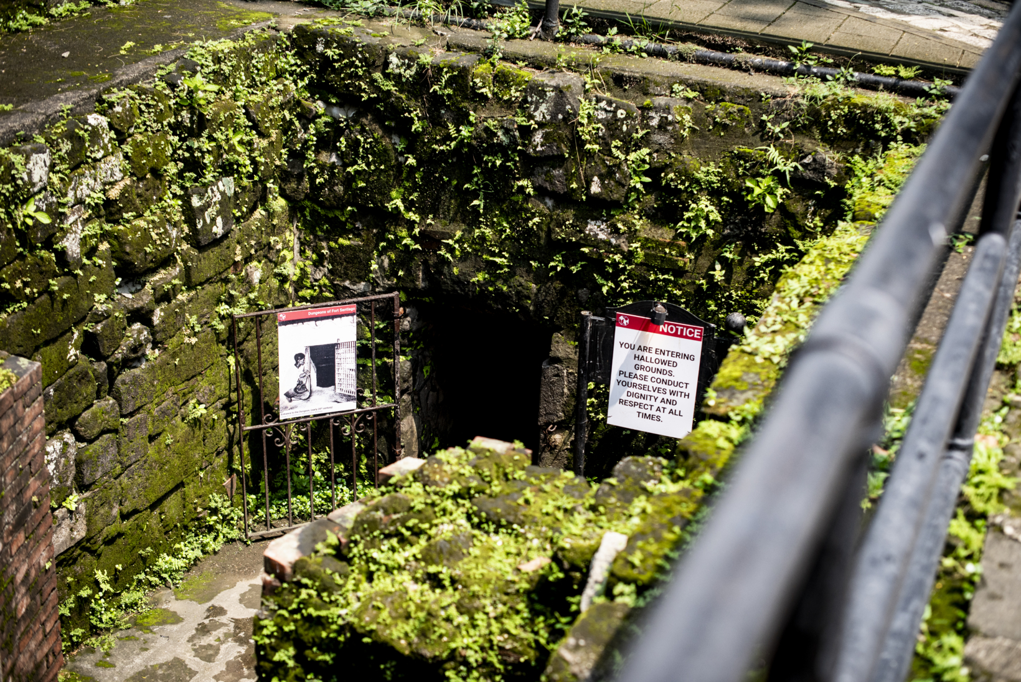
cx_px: 510
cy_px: 341
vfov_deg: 27.0
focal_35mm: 50
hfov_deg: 39.6
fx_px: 1419
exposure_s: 1/4000
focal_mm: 50
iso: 250
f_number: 2.8
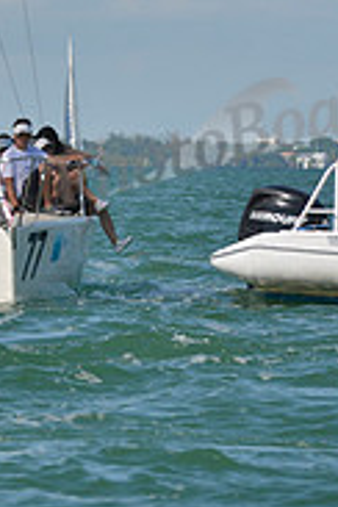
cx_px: -90
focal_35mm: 634
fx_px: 8928
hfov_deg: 2.2
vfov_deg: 3.2
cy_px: -249
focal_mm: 200
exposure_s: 1/1000
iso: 200
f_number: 8
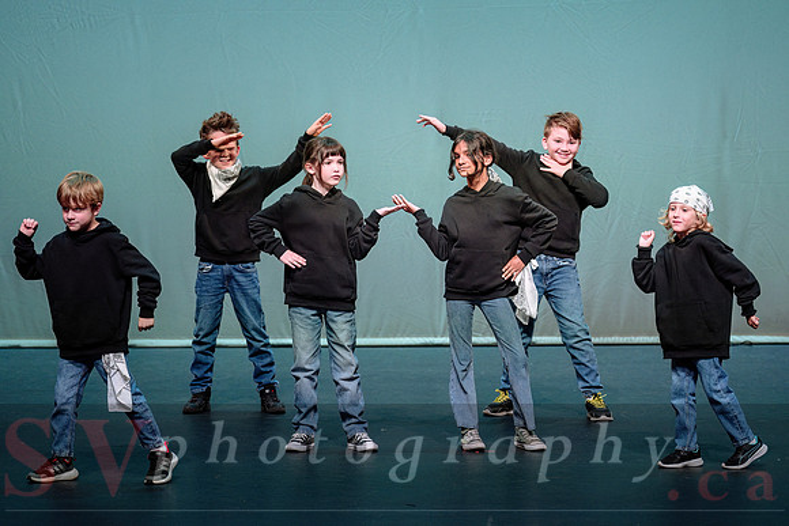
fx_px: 4331
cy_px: 191
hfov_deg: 10.4
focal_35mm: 198
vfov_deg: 7.0
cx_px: 394
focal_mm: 155
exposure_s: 1/500
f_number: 2.8
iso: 1600
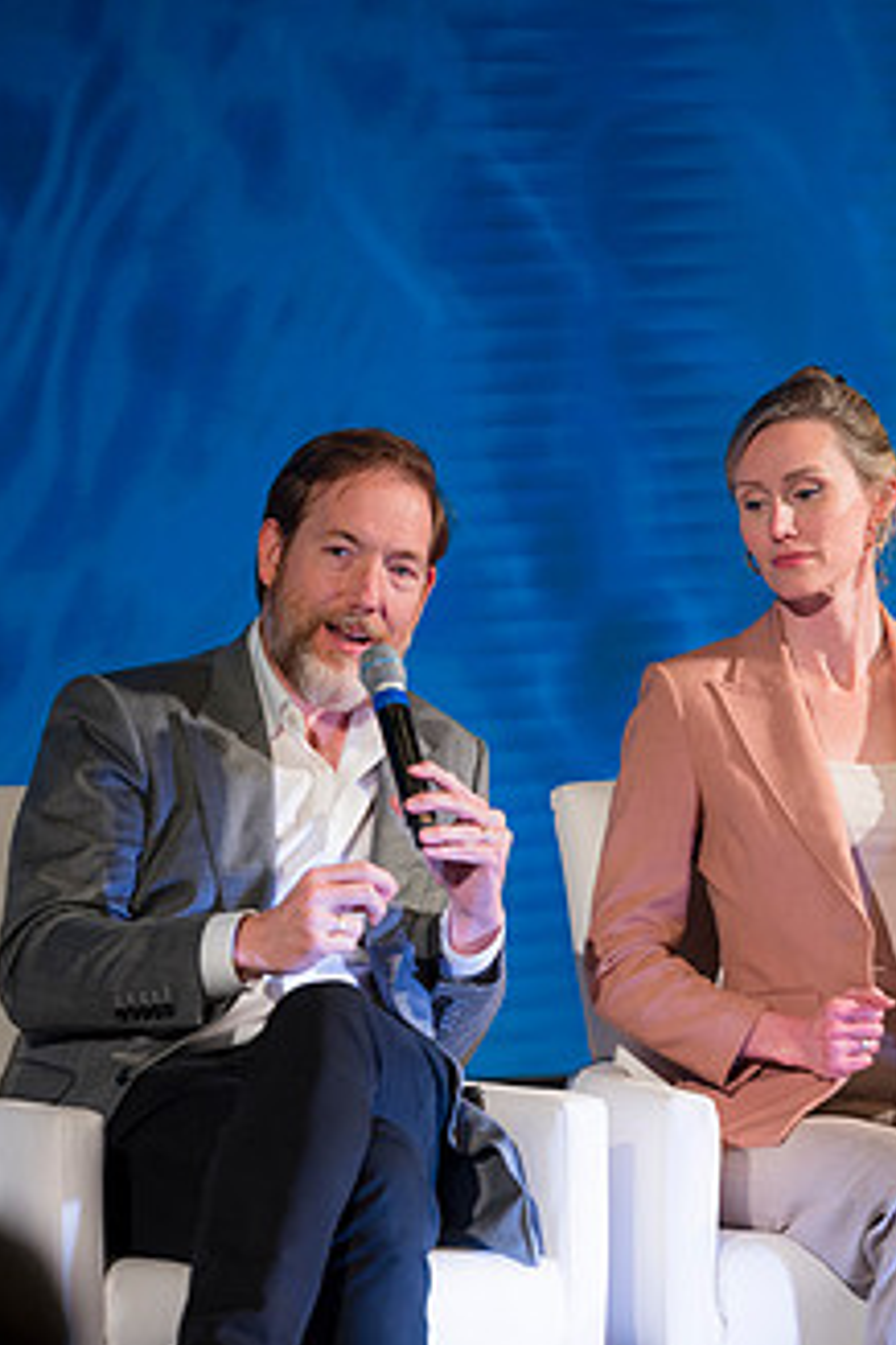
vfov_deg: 7.5
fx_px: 10266
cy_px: 856
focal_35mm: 275
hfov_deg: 5.0
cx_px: 575
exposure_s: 1/125
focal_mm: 200
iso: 280
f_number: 2.8
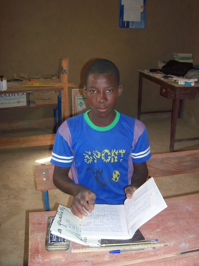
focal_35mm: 35
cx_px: 100
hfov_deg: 40.7
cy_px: 133
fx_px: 268
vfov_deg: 52.6
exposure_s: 1/30
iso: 100
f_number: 3
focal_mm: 6.3
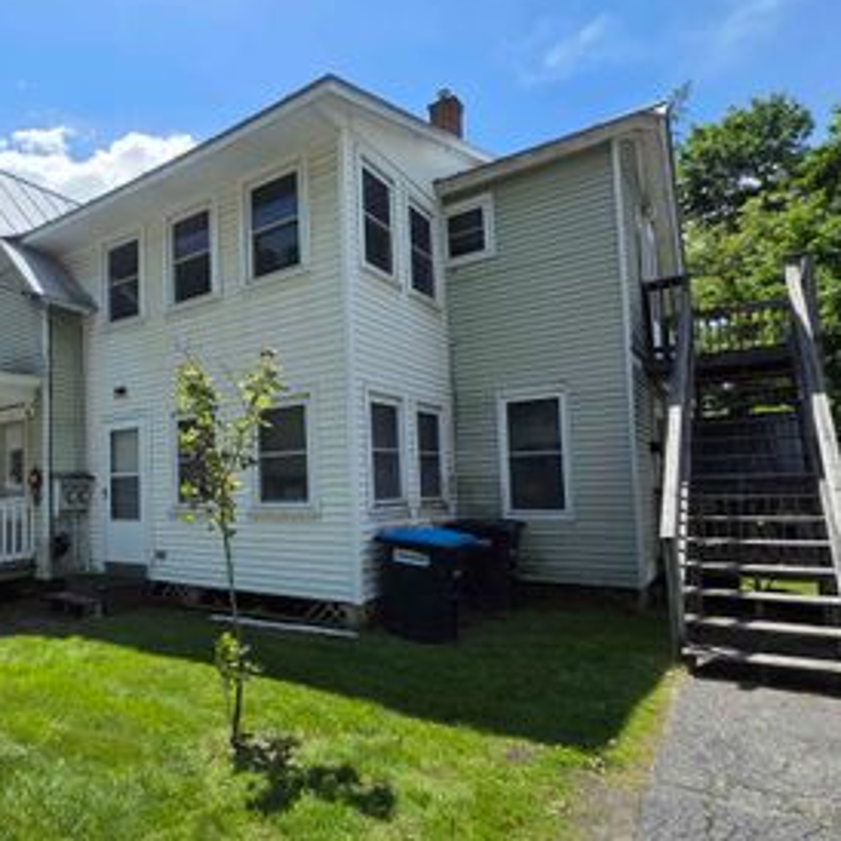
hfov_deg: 68.8
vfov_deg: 72.0
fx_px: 577
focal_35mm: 21
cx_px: 242
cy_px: 459
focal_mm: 2.2
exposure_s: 1/1756
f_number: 1.9
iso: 40
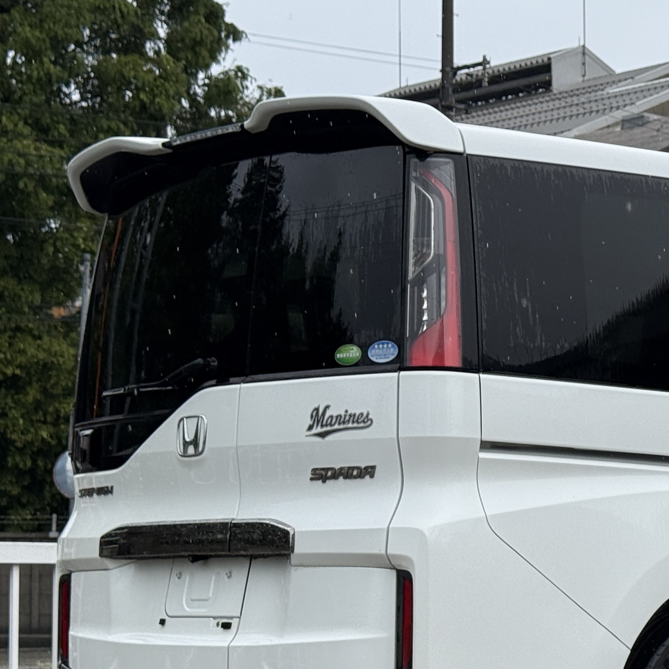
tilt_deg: +3.2
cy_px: 472
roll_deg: +0.2
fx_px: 2252
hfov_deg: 16.4
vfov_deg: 16.8
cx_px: 728
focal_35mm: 103
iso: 64
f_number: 1.78
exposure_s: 1/1403
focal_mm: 6.76
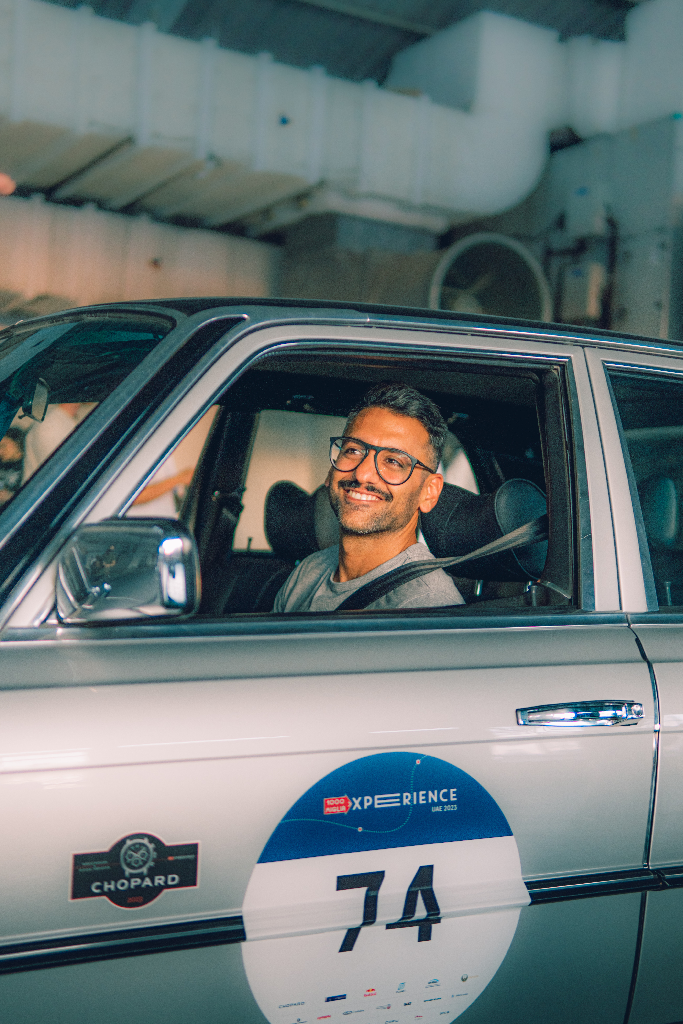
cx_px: 342
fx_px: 1281
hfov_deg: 29.9
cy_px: 512
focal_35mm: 45
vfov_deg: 43.6
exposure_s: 1/250
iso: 400
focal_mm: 30
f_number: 1.4
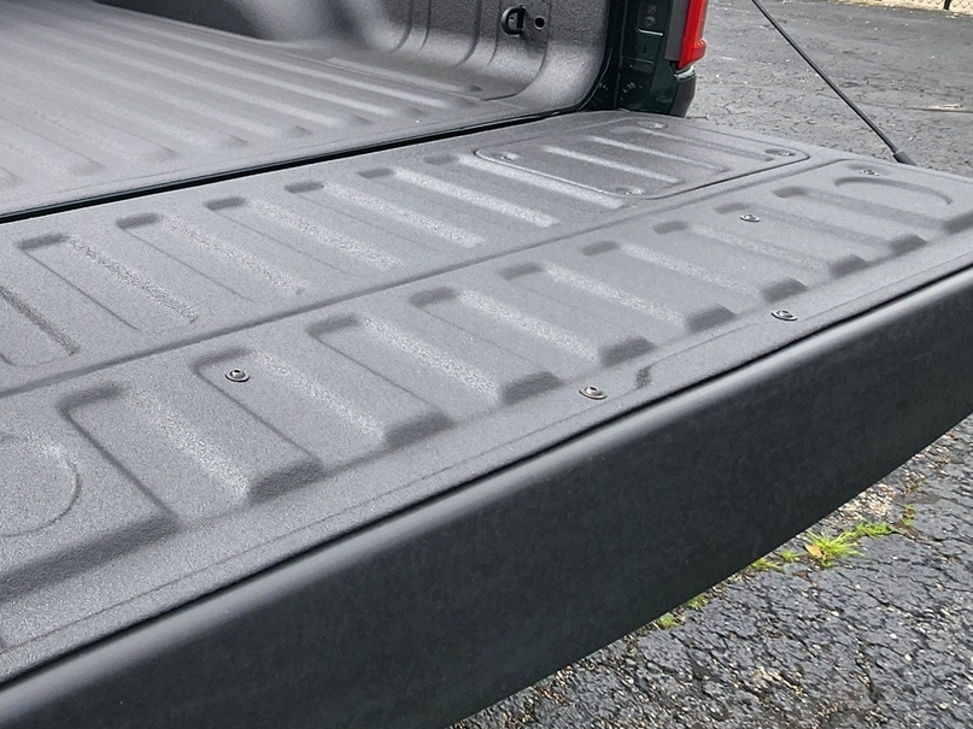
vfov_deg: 39.5
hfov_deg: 47.0
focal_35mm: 33
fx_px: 927
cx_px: 19
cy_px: 60
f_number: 2.2
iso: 50
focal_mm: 2.2
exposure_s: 1/1005
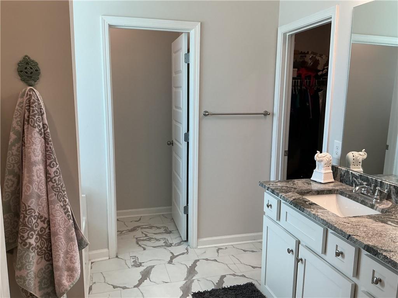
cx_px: 199
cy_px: 149
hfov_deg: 61.7
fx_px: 333
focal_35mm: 29
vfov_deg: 48.2
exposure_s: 1/120
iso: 50
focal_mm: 3
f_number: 1.8
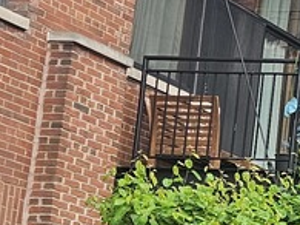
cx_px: 1008
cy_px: 265
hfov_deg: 8.7
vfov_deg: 8.6
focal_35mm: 170
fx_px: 1472
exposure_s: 1/180
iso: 50
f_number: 1.7
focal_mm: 6.3
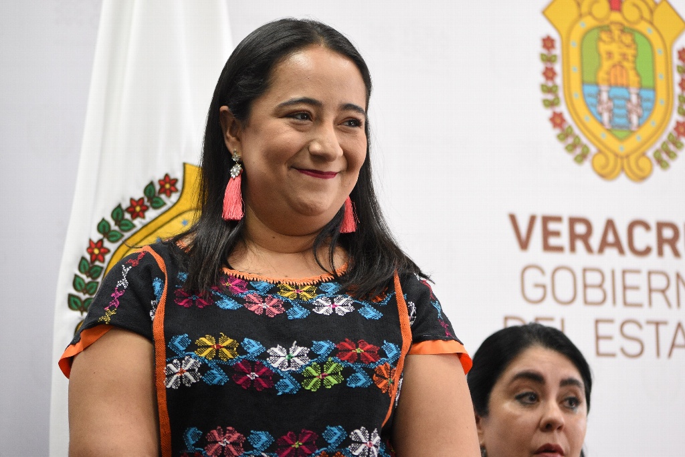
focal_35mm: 158
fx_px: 2997
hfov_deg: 13.0
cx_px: 342
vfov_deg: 8.7
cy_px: 228
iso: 1600
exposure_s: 1/250
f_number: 2.8
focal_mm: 105
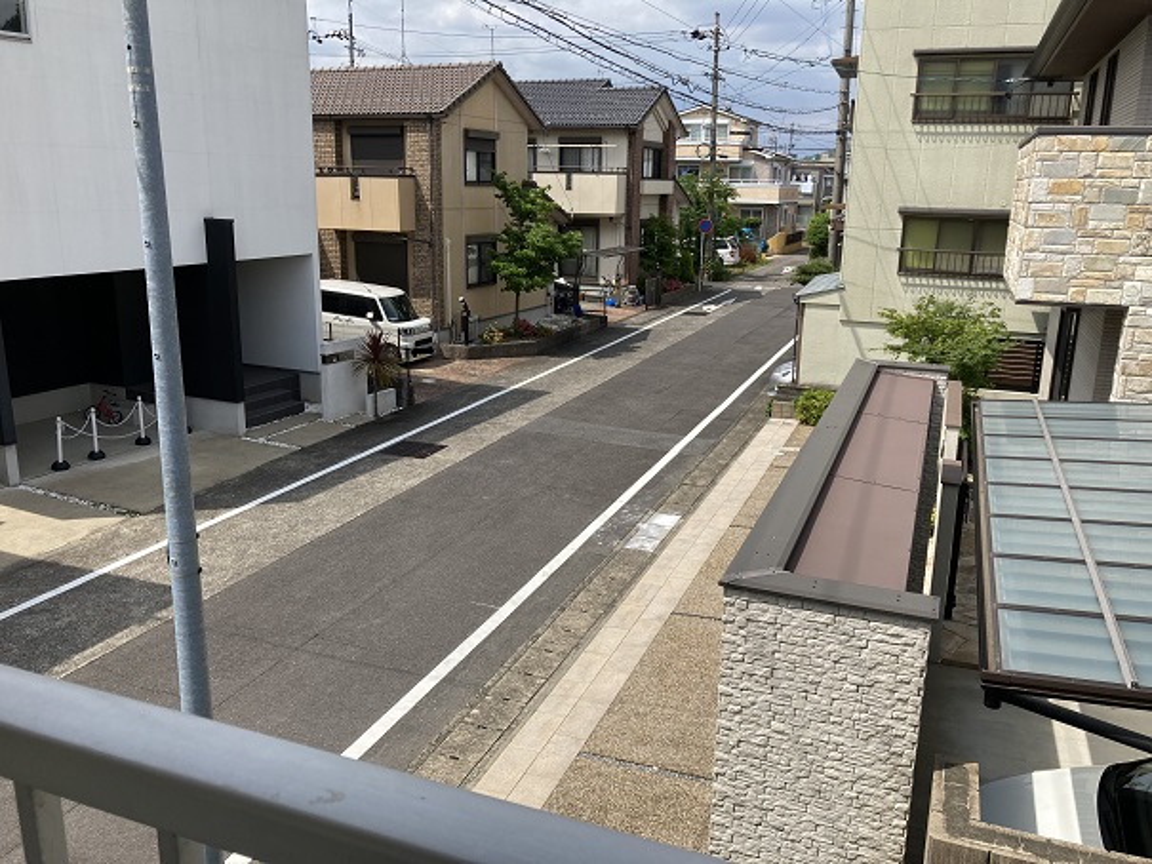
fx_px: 932
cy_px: 432
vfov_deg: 49.8
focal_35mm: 28
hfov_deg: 63.4
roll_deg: -1.2
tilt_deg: -13.7
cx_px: 576
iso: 20
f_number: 1.8
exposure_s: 1/2114
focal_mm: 3.99
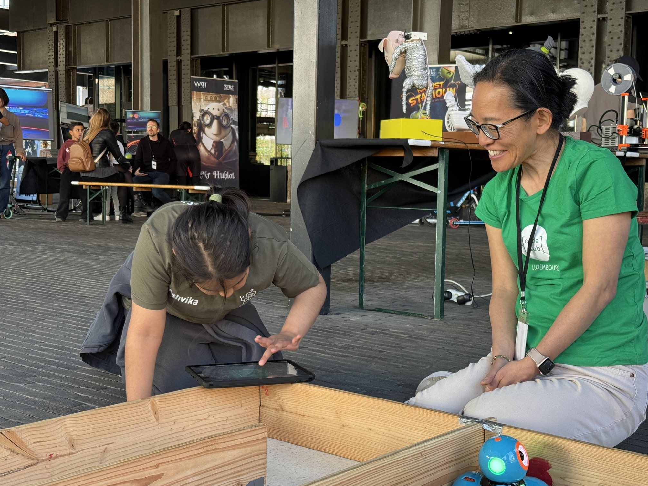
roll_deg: -1.2
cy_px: 246
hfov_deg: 38.9
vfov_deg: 29.7
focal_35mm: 49
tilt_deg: -4.6
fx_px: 917
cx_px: 320
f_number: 1.78
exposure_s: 1/109
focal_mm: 6.76
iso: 100
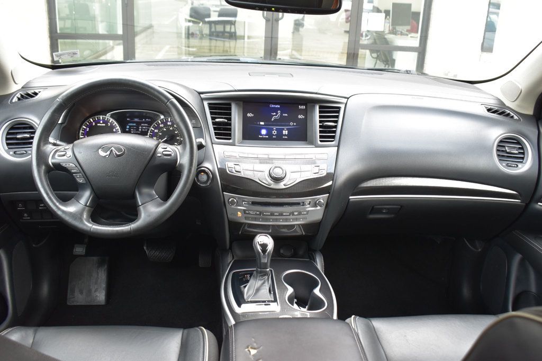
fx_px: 519
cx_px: 271
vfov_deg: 38.3
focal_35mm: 34
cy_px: 180
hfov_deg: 55.1
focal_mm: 23
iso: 400
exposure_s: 1/15
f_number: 6.3
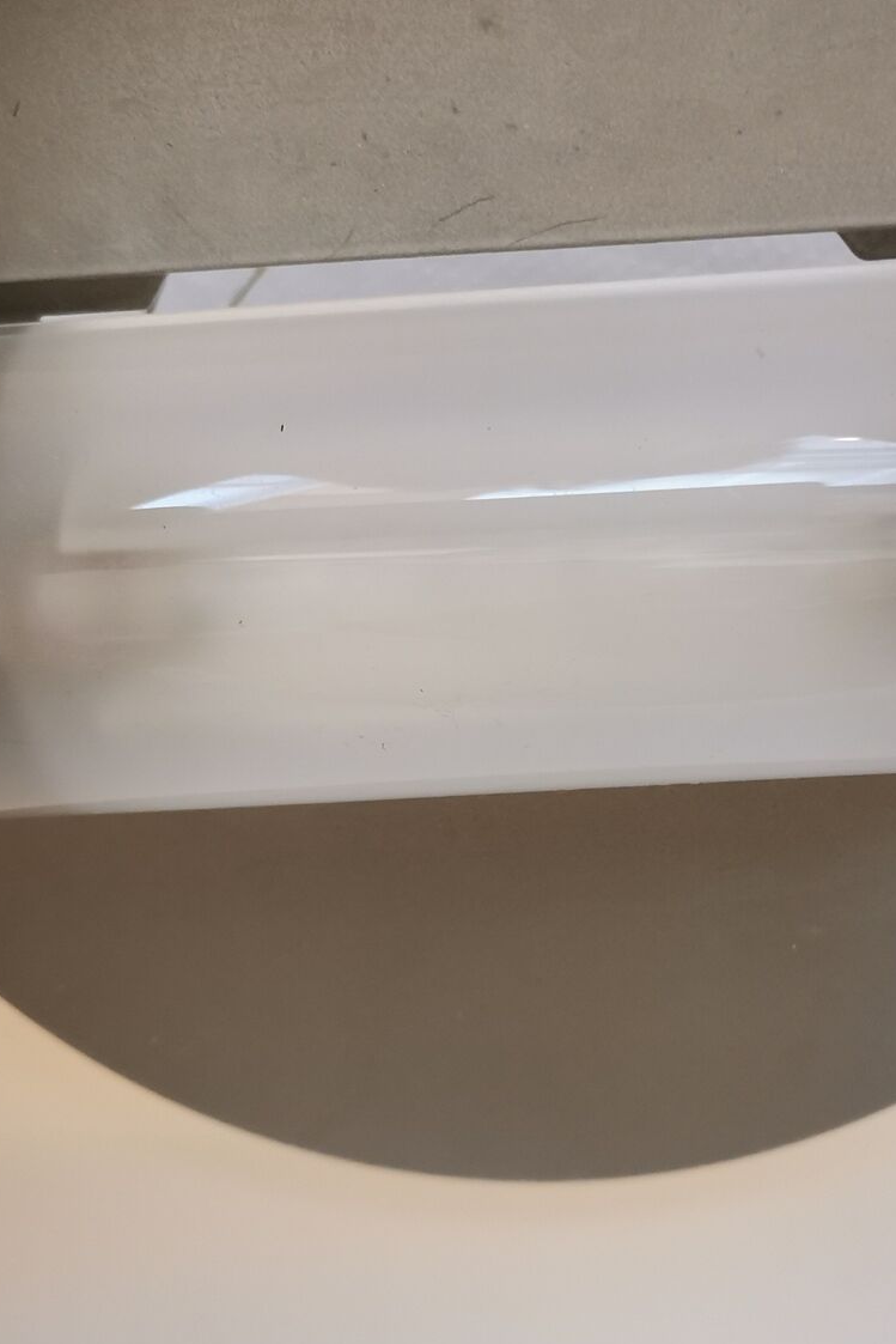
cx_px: 623
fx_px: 1866
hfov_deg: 26.8
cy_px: 583
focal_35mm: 50
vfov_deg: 39.5
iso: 400
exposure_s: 1/50
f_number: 1.6
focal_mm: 5.56
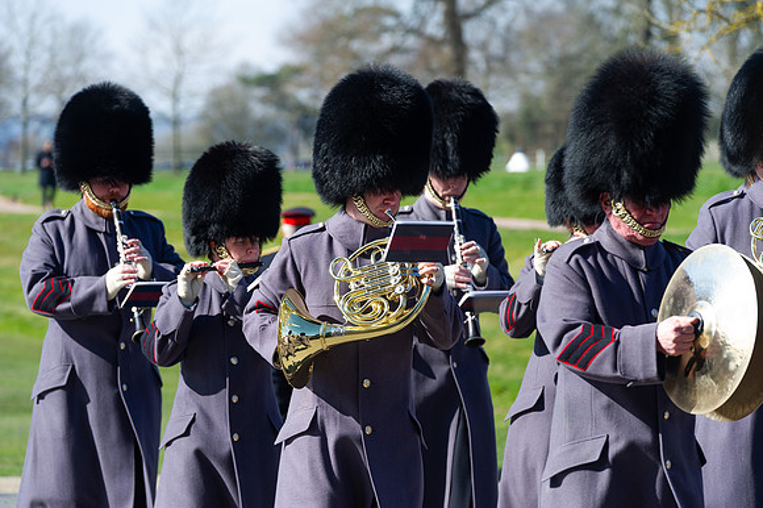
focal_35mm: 200
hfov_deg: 10.3
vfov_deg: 6.9
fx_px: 4236
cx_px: 382
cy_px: 254
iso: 250
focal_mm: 200
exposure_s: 1/320
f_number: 5.6
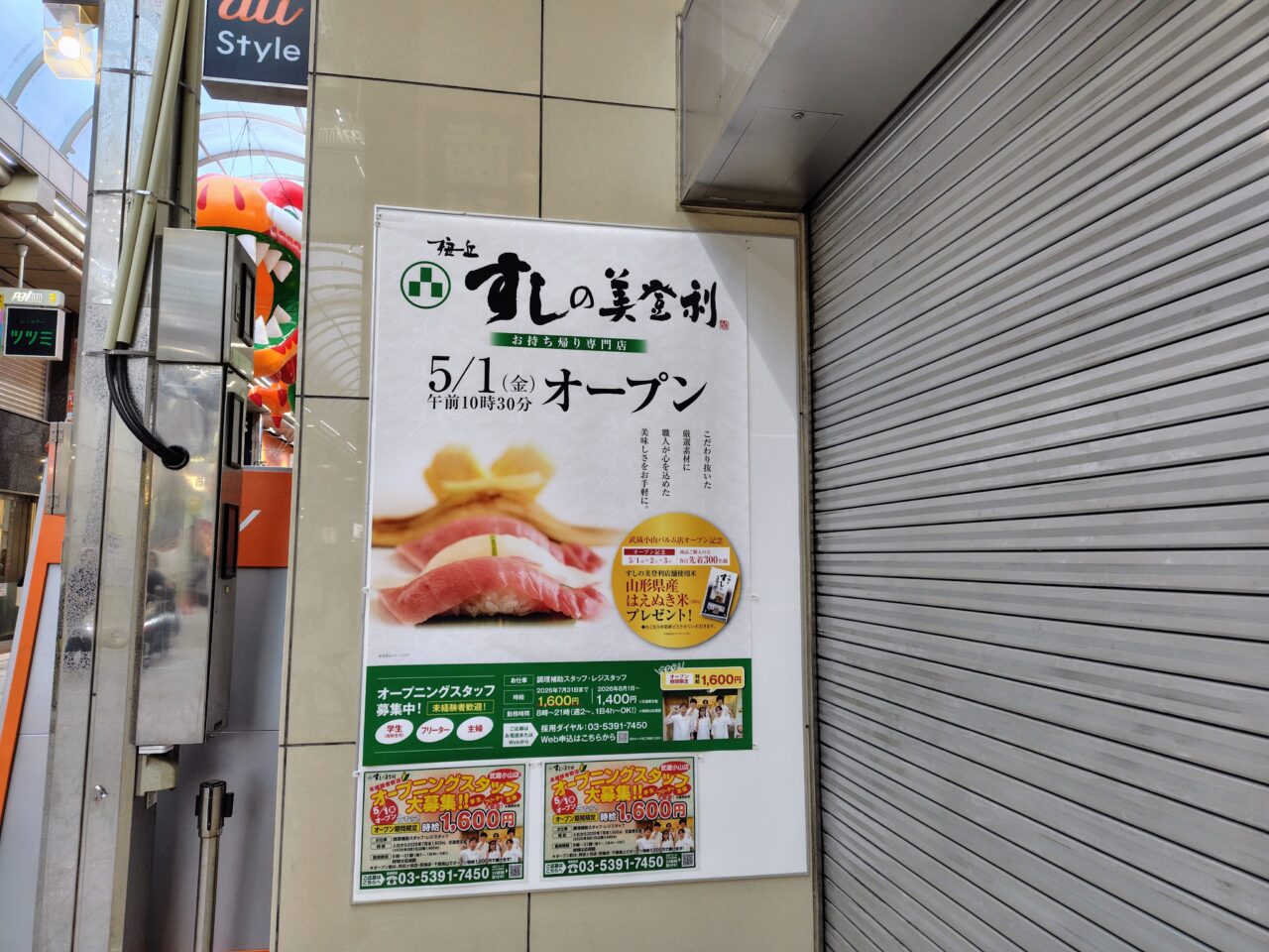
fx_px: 843
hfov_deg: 73.9
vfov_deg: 58.9
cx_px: 634
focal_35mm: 23
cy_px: 476
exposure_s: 1/100
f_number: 1.9
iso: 273
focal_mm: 5.6
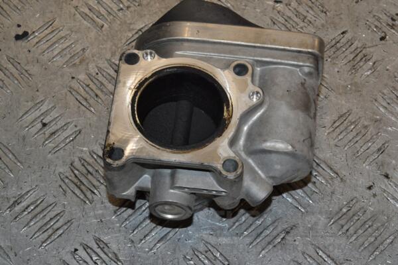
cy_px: 132
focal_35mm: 105
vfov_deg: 13.0
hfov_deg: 19.5
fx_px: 1161
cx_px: 199
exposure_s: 1/200
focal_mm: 70
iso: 800
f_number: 14
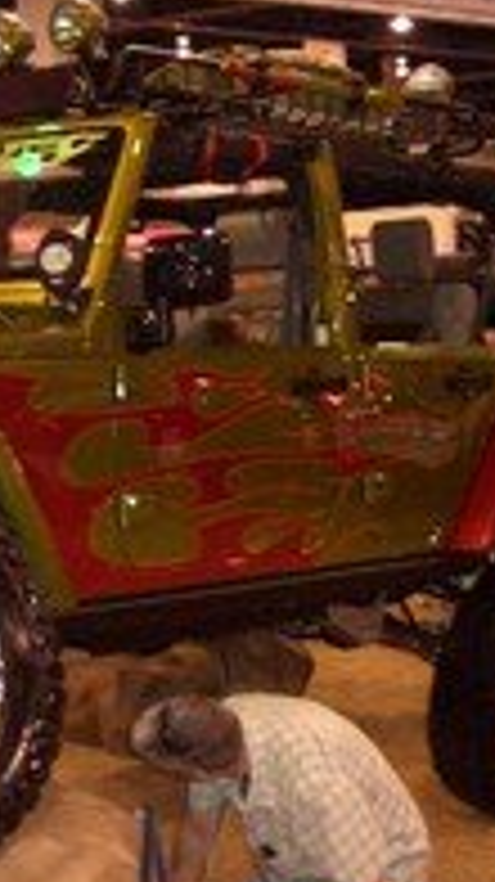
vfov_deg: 27.4
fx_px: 1800
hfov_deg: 15.5
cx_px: 88
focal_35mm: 77
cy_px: 310
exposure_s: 1/60
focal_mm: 5.8
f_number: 2.6
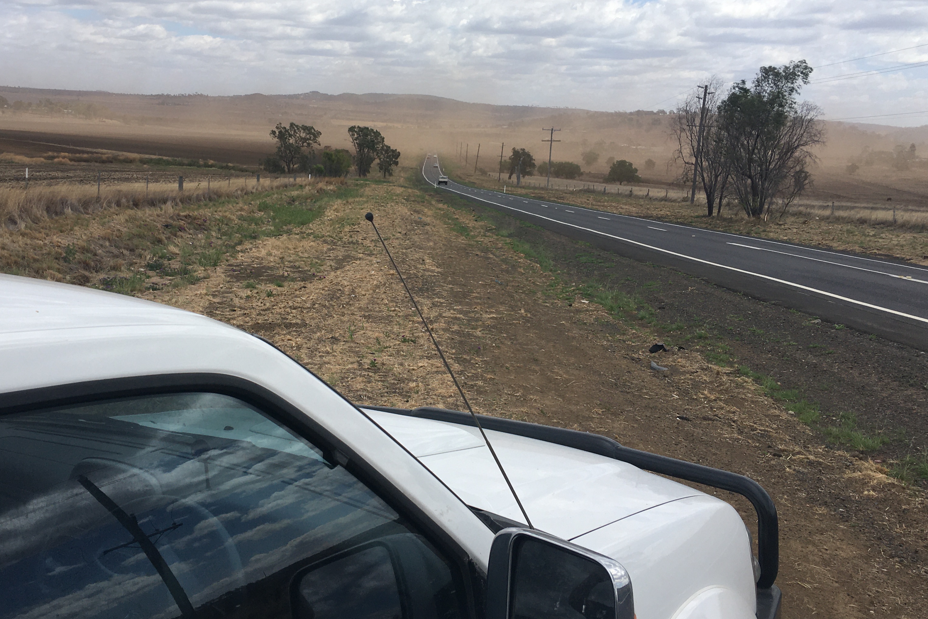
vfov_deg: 33.4
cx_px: 370
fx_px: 1031
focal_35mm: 40
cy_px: 271
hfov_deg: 48.2
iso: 25
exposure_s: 1/1603
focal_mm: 4.15
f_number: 2.2
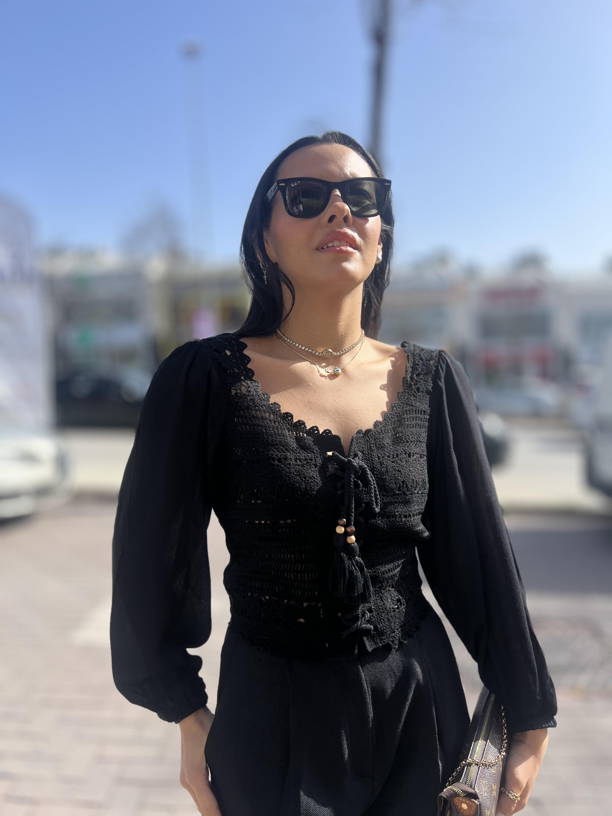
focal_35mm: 26
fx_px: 613
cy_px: 408
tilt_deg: -1.8
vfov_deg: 67.3
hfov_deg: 53.1
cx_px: 306
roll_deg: +3.3
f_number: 1.5
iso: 50
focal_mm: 5.7
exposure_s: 1/2632
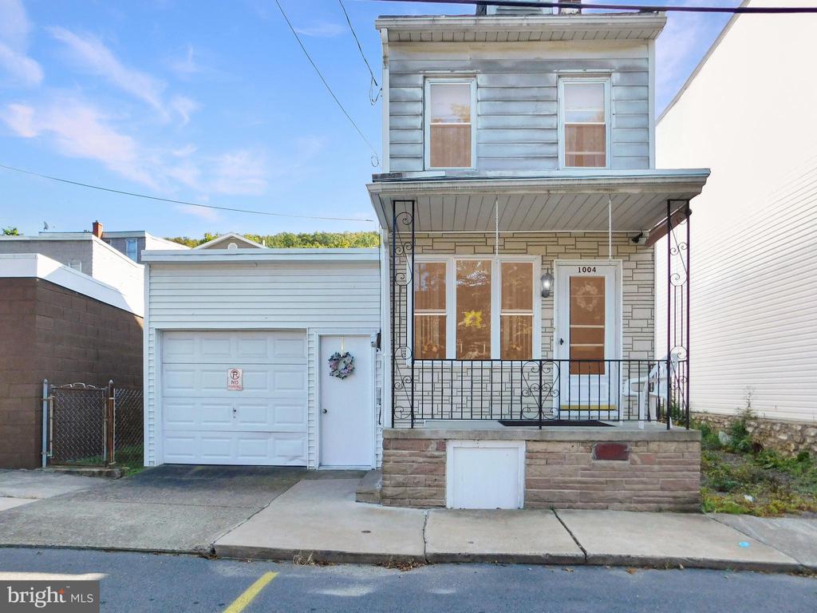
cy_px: 306
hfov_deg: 73.9
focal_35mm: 23
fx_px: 543
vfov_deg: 58.9
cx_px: 408
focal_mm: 4
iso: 125
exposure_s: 1/640
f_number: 3
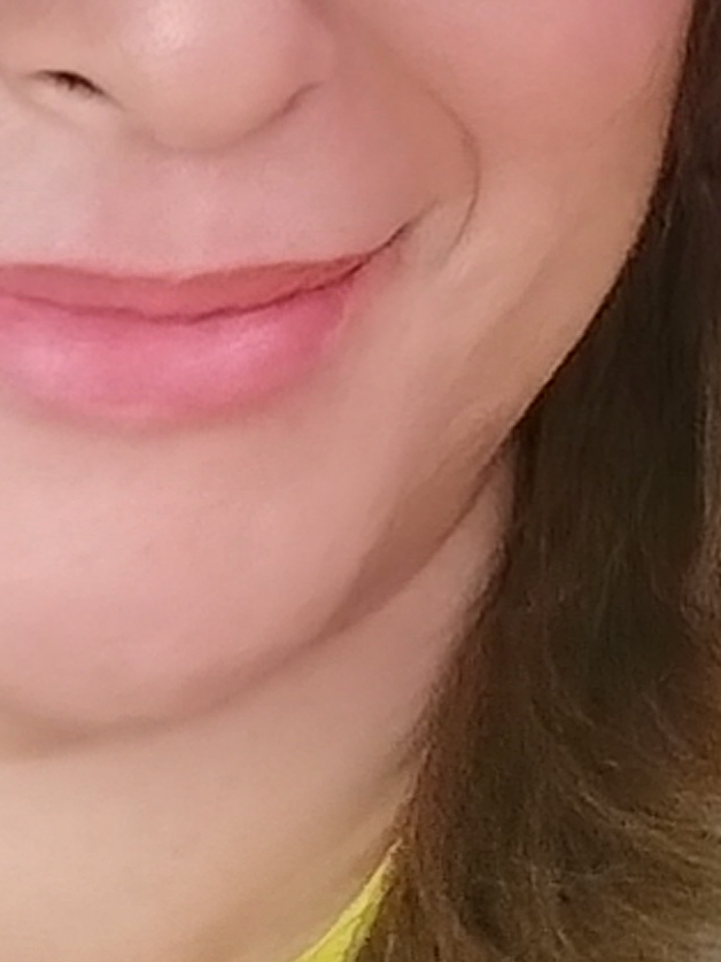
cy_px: -139
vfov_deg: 14.5
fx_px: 3668
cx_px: -149
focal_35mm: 132
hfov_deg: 11.0
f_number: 2.45
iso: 741
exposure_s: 1/20
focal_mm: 3.25
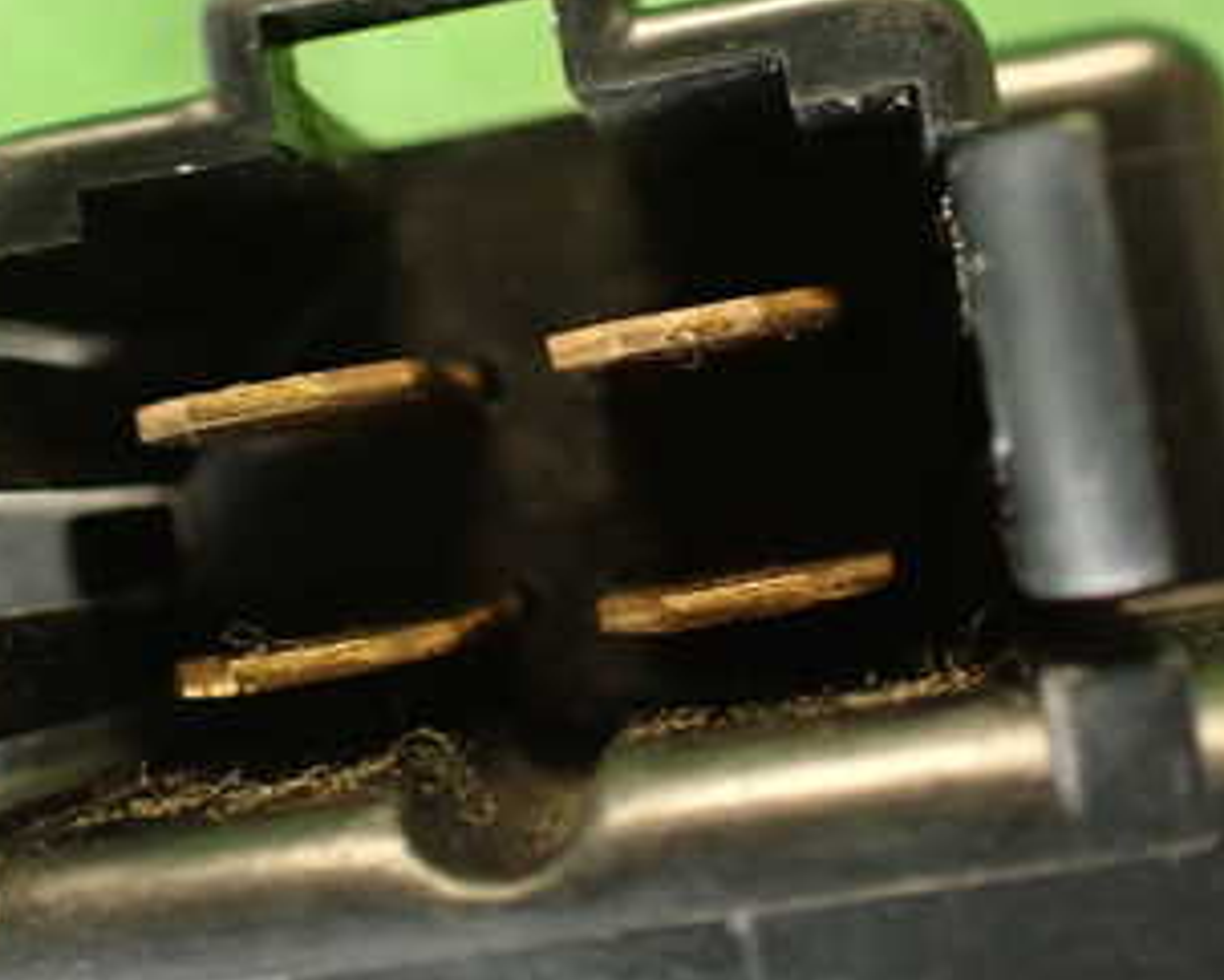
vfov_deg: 24.6
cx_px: 515
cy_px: 409
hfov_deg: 30.4
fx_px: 2247
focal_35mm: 62
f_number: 2.4
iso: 640
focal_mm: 5.79
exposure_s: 1/30
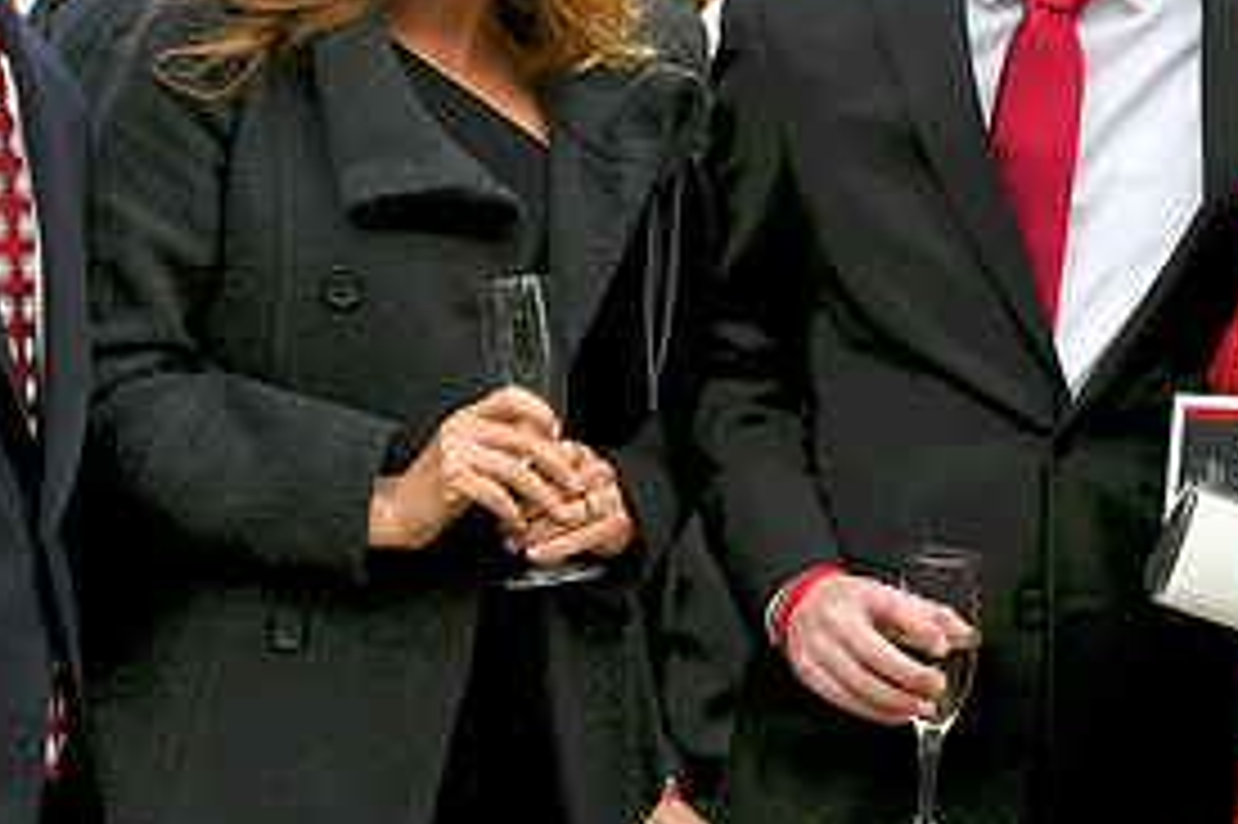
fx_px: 2028
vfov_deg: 22.6
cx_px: 666
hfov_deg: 33.9
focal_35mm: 59
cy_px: 162
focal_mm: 28
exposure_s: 1/250
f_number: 8
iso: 800
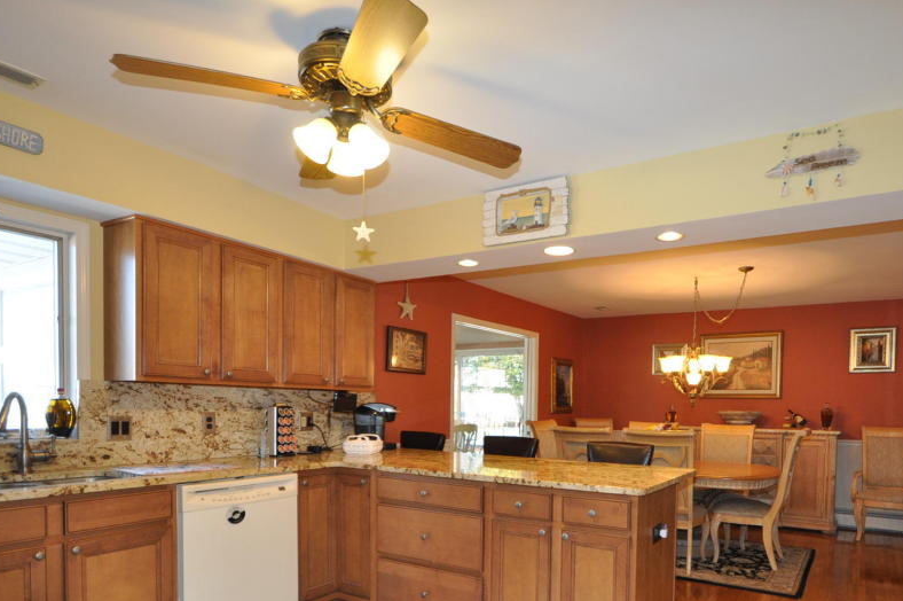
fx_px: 551
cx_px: 537
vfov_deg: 55.1
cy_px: 430
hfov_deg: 77.8
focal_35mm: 22
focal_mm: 10
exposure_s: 1/60
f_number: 4
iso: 560
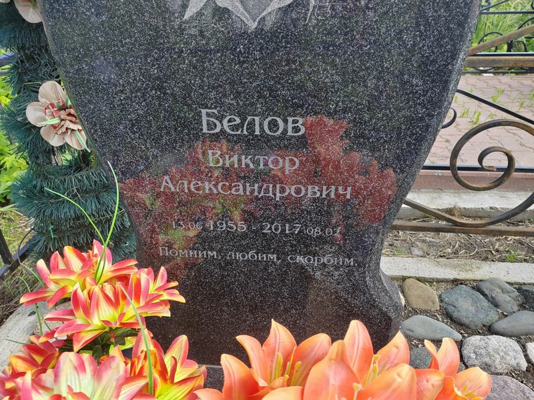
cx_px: 267
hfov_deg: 65.3
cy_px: 200
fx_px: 417
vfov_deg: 51.4
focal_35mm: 27
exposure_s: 1/360
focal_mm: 5.52
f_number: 1.9
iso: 100
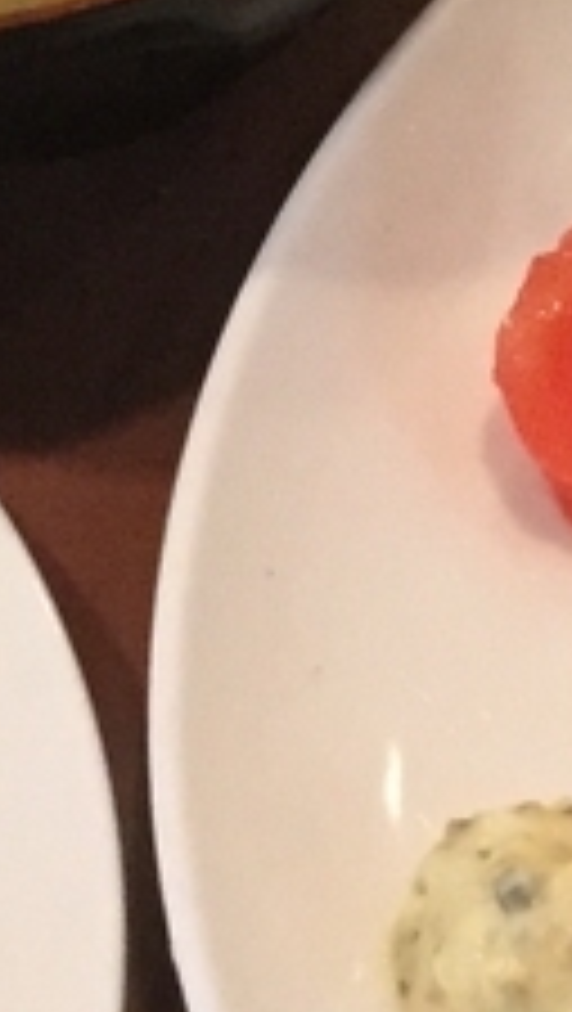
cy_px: 963
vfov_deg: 11.8
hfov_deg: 6.7
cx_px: 793
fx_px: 4841
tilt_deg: -65.4
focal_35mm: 180
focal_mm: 3.3
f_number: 2.4
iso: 200
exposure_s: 1/33
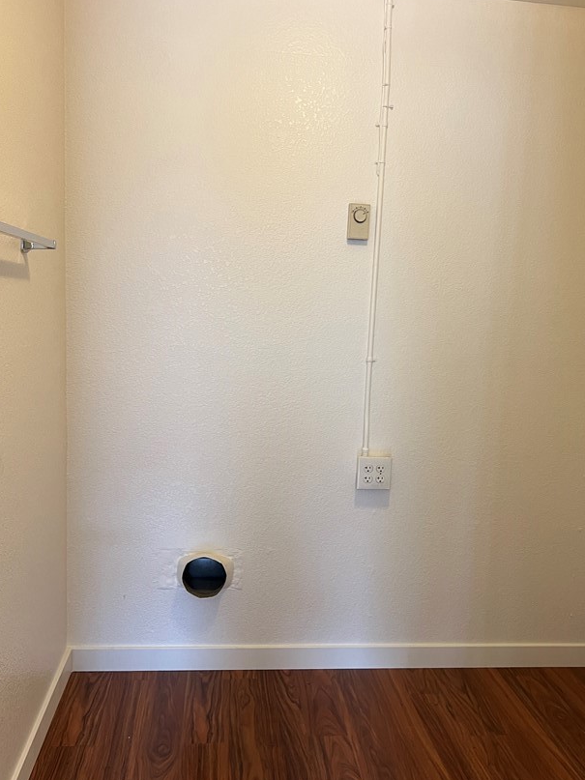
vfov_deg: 55.3
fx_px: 744
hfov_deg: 42.9
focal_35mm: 33
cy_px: 407
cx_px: 307
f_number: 1.5
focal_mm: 5.7
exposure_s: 1/60
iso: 125
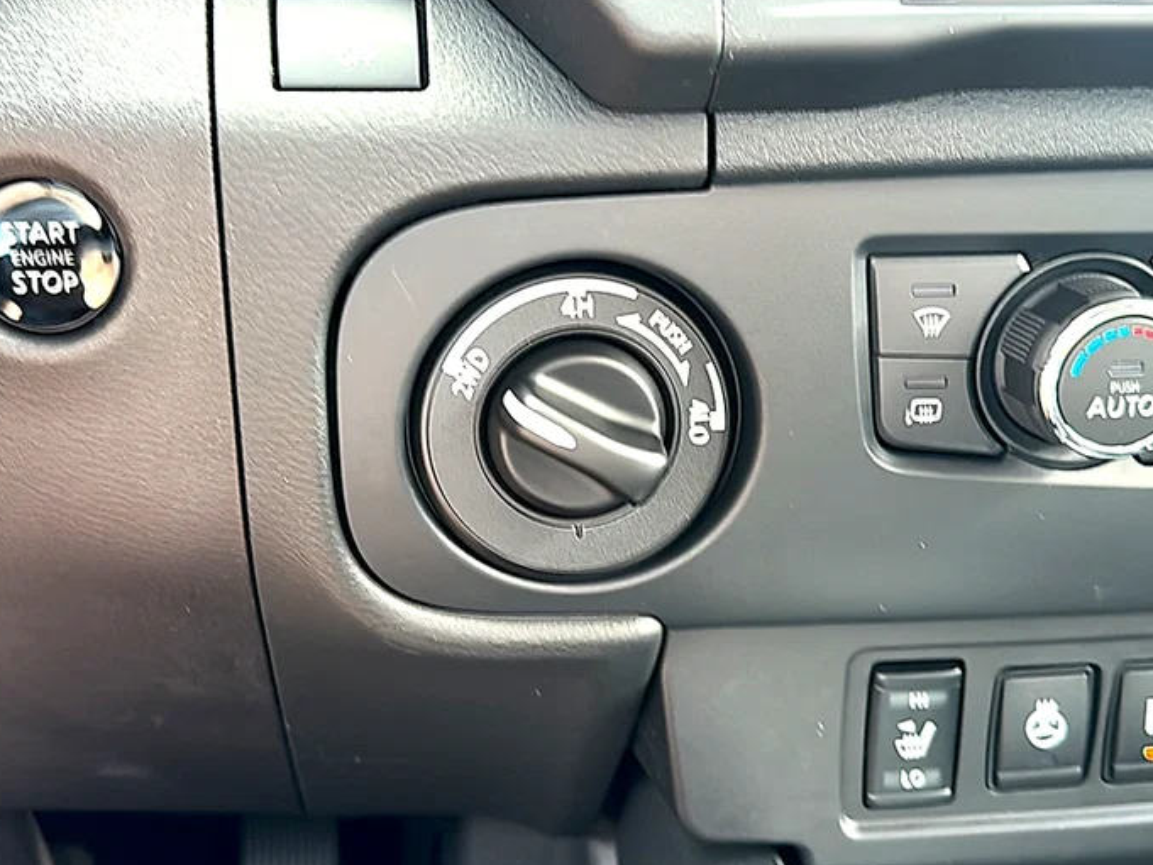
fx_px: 1233
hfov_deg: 50.1
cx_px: 581
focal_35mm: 37
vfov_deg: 38.7
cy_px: 438
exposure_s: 1/40
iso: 200
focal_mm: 6.86
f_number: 1.78
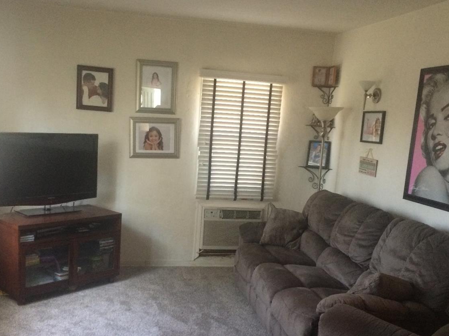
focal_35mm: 39
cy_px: 211
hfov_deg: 47.8
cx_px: 208
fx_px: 506
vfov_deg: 36.6
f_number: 2.2
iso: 320
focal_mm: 4.15
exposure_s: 1/24
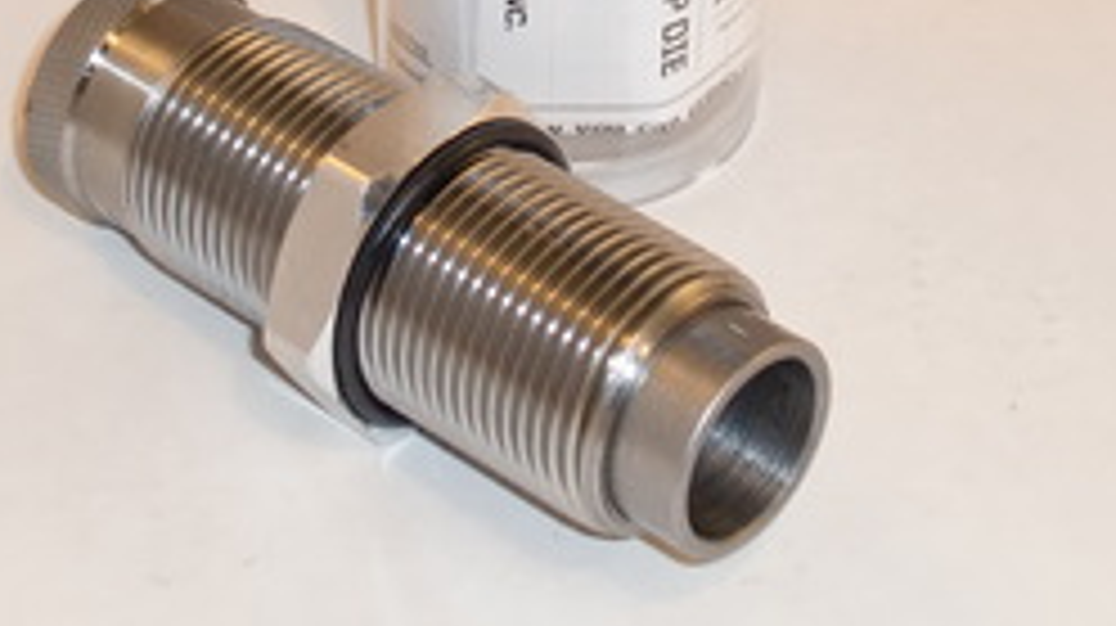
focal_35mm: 134
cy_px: -79
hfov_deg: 16.0
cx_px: 468
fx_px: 3962
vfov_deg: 8.9
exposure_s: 1/80
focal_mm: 10.8
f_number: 3.8
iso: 64
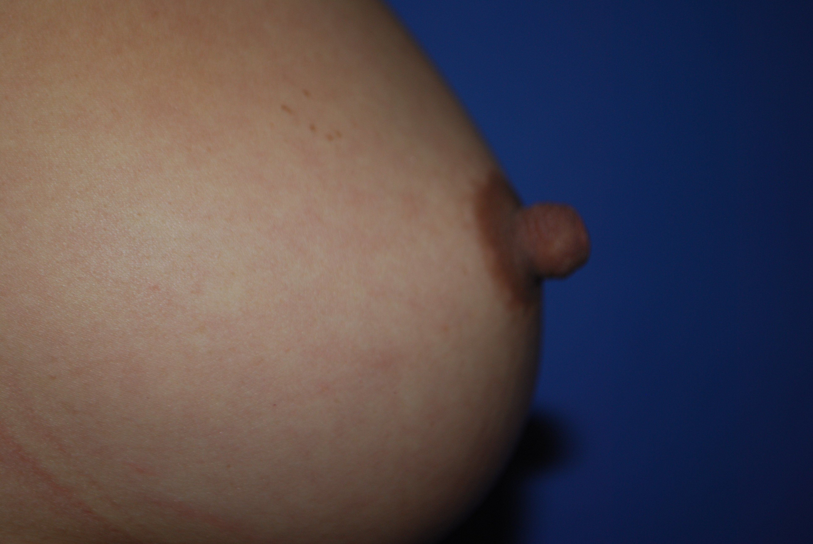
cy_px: 272
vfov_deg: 16.6
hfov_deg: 24.6
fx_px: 1865
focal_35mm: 82
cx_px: 406
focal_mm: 55
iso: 200
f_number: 5.6
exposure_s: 1/60
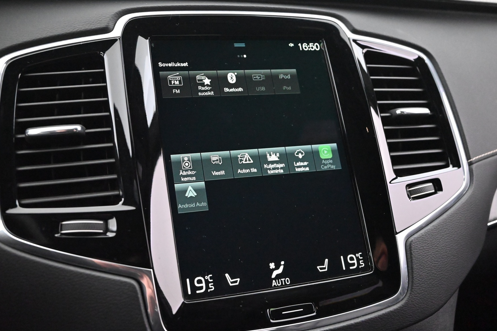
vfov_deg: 35.9
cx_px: 235
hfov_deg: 51.9
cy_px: 168
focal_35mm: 37
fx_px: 511
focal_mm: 34
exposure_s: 1/60
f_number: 5
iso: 14400
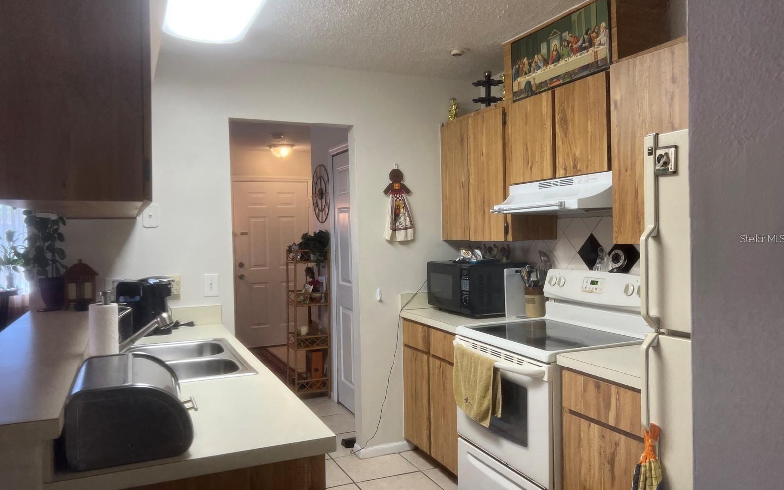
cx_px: 389
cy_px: 238
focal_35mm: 28
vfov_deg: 44.5
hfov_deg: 66.5
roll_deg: +1.4
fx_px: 598
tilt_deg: -1.4
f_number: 1.5
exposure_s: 1/120
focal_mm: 5.7
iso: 80
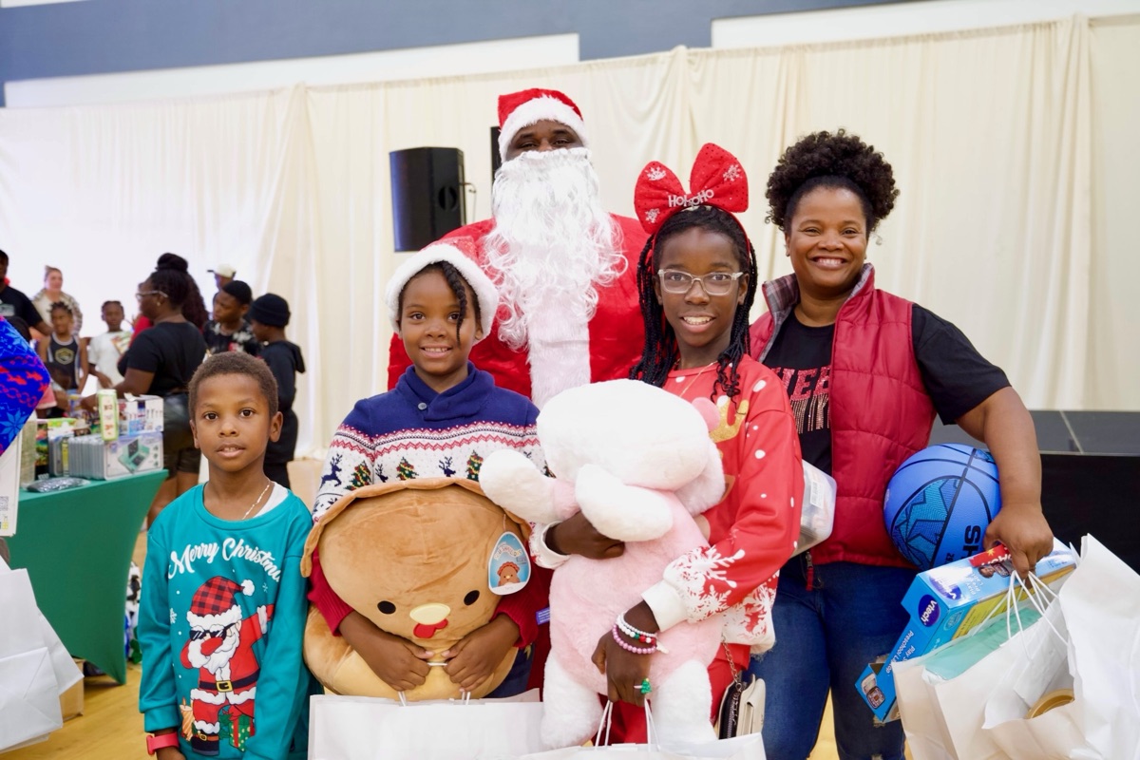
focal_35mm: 37
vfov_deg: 35.9
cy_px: 380
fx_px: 1172
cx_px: 570
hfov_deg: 51.9
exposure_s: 1/160
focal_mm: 25.3
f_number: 2.8
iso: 1000
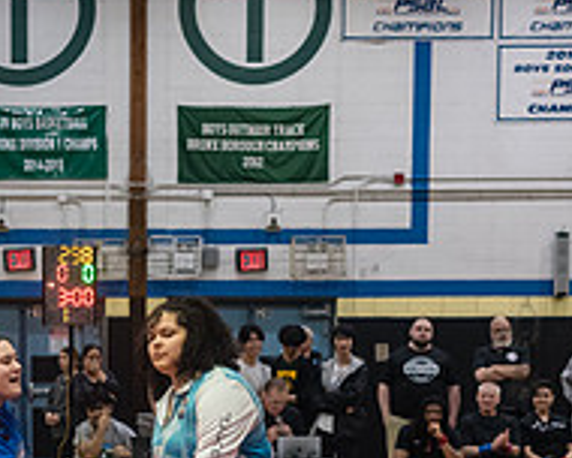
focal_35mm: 102
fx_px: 1727
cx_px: 135
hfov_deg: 18.7
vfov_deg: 14.8
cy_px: 493
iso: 5000
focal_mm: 35
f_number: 3.2
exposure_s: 1/500
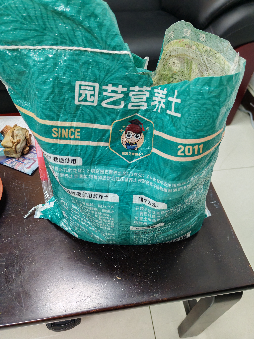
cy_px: 170
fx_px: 264
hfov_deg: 51.4
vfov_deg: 65.3
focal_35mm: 27
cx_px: 127
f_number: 1.95
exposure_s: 1/100
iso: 400
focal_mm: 5.52
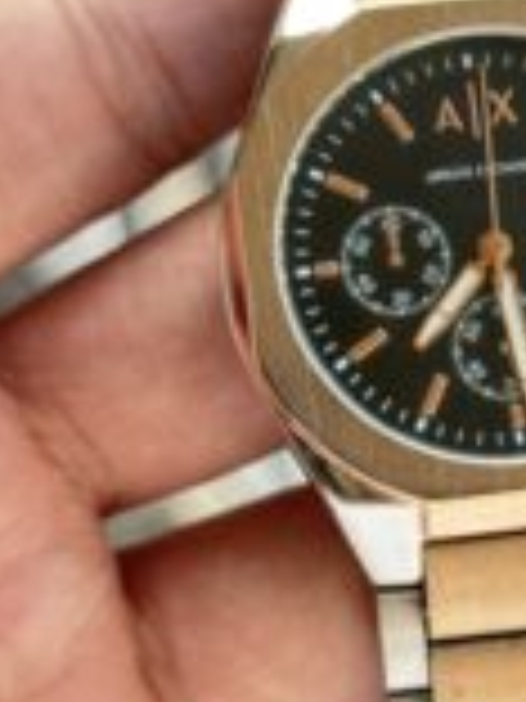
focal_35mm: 123
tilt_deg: -57.0
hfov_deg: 11.9
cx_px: 513
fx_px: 2492
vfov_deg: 16.0
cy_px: 374
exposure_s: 1/445
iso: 64
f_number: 1.78
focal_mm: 6.76
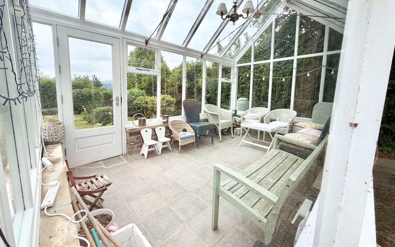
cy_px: 109
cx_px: 197
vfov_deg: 74.5
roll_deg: -0.6
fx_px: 161
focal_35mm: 15
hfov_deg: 101.5
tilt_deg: -7.7
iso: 40
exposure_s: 1/709
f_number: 2.2
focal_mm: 2.22
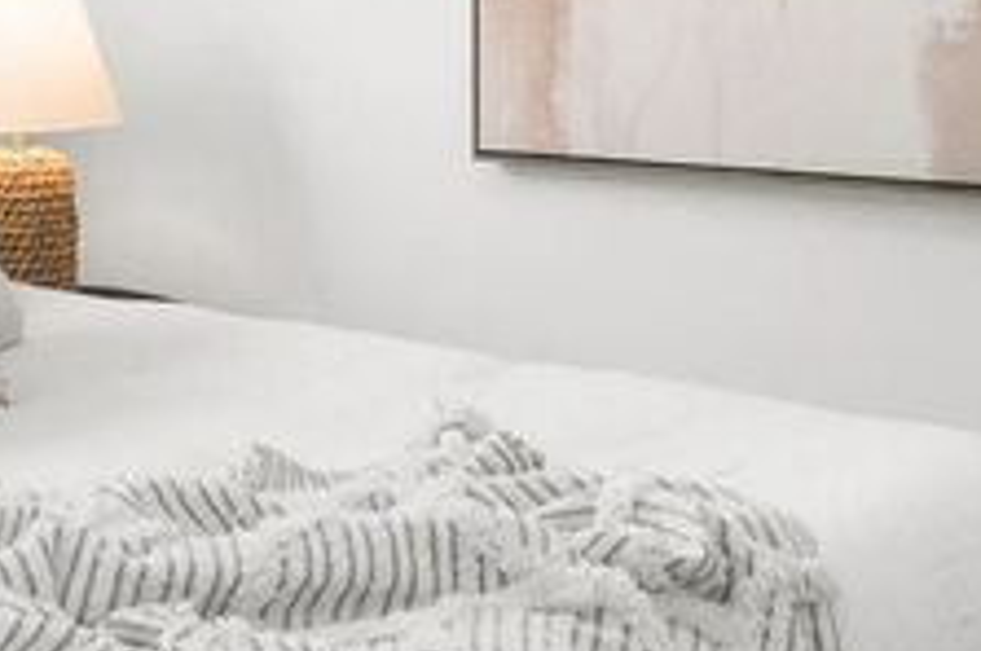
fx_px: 1878
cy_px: 33
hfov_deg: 27.7
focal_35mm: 69
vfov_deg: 19.2
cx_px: 18
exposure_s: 1/25
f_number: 10
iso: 400
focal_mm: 10
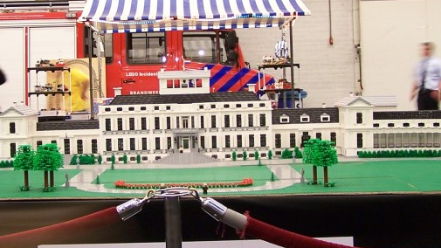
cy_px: 99
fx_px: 982
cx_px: 182
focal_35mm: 84
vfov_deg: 14.4
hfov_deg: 25.3
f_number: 2.8
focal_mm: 6.3
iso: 80
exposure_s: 1/3
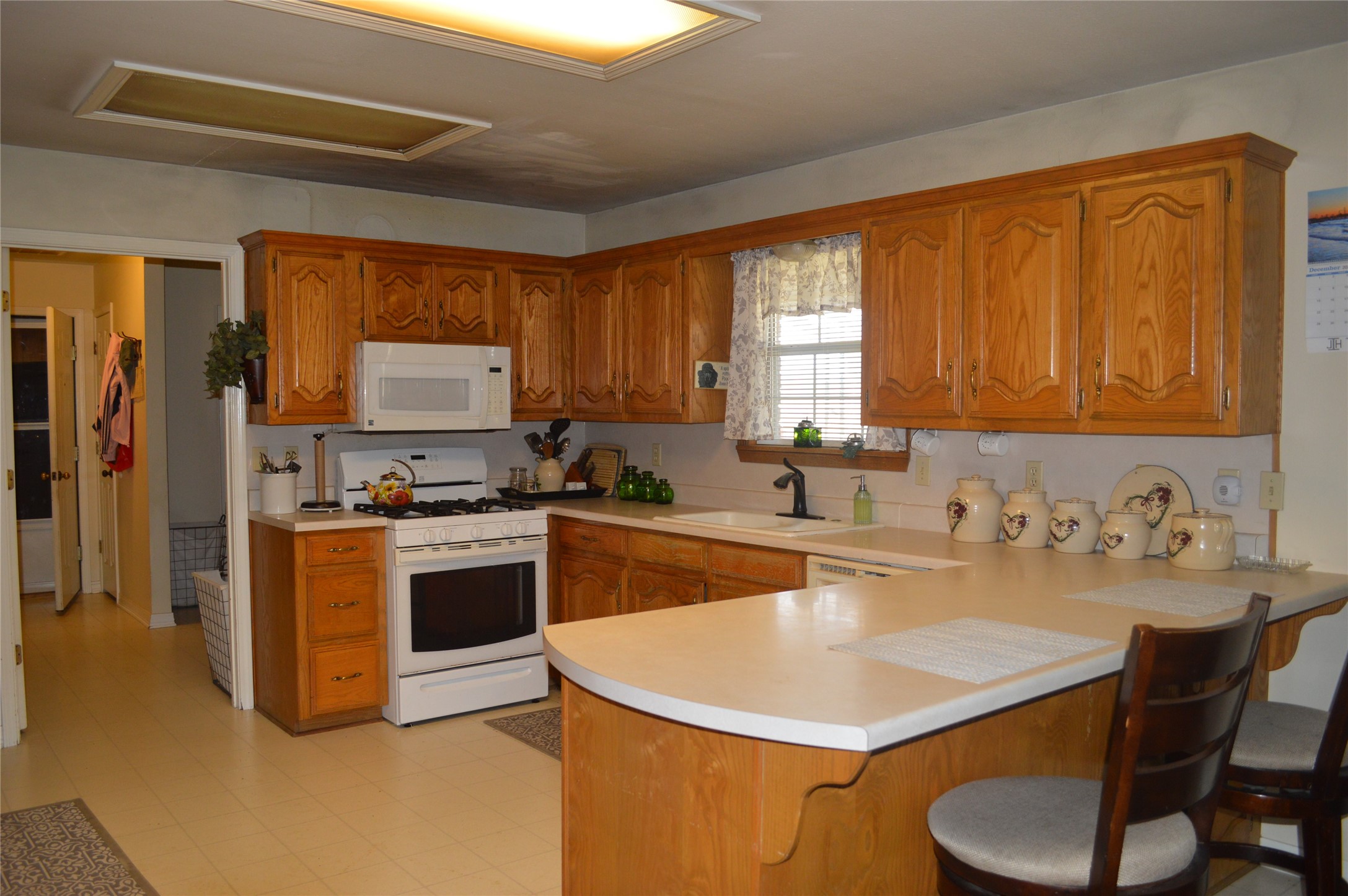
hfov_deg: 67.4
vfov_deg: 47.8
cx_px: 674
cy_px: 448
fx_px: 1010
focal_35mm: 27
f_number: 4
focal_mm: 18
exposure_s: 1/80
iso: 400
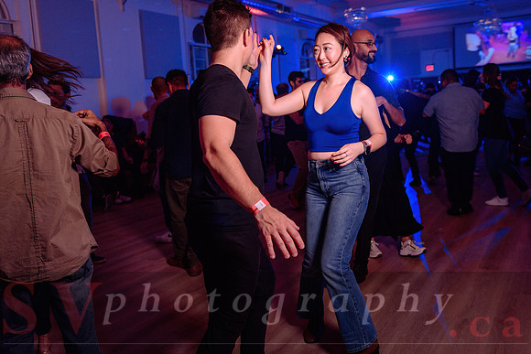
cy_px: 149
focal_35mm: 32
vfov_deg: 40.6
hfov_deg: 57.8
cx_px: 307
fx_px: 478
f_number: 3.2
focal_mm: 28
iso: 800
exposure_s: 1/40
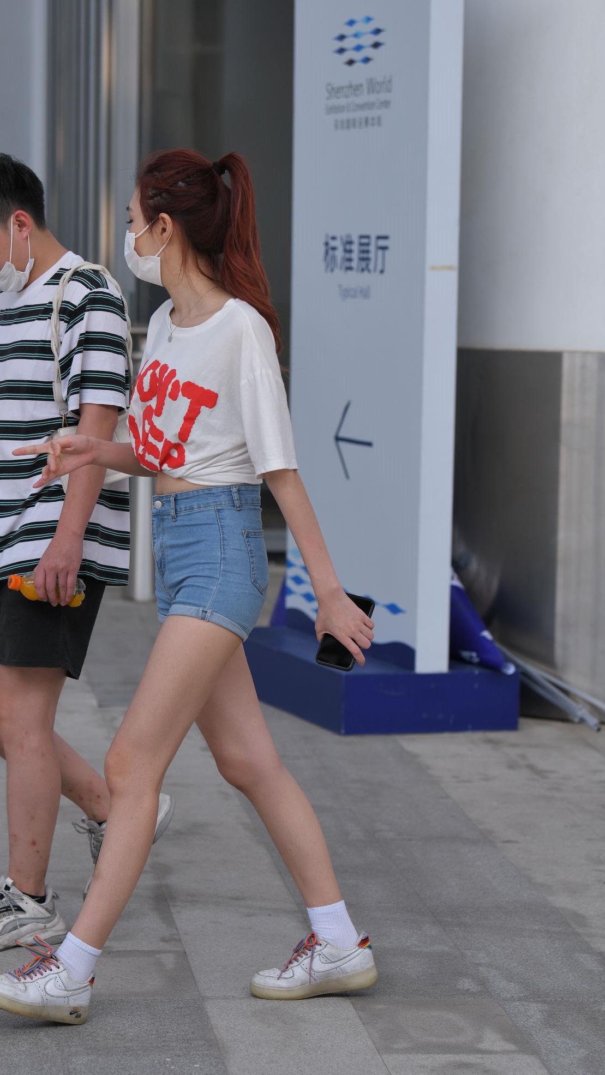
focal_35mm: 113
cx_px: 215
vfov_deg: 18.9
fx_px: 3222
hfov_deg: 10.7
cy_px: 589
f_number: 4
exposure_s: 1/800
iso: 400
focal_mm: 92
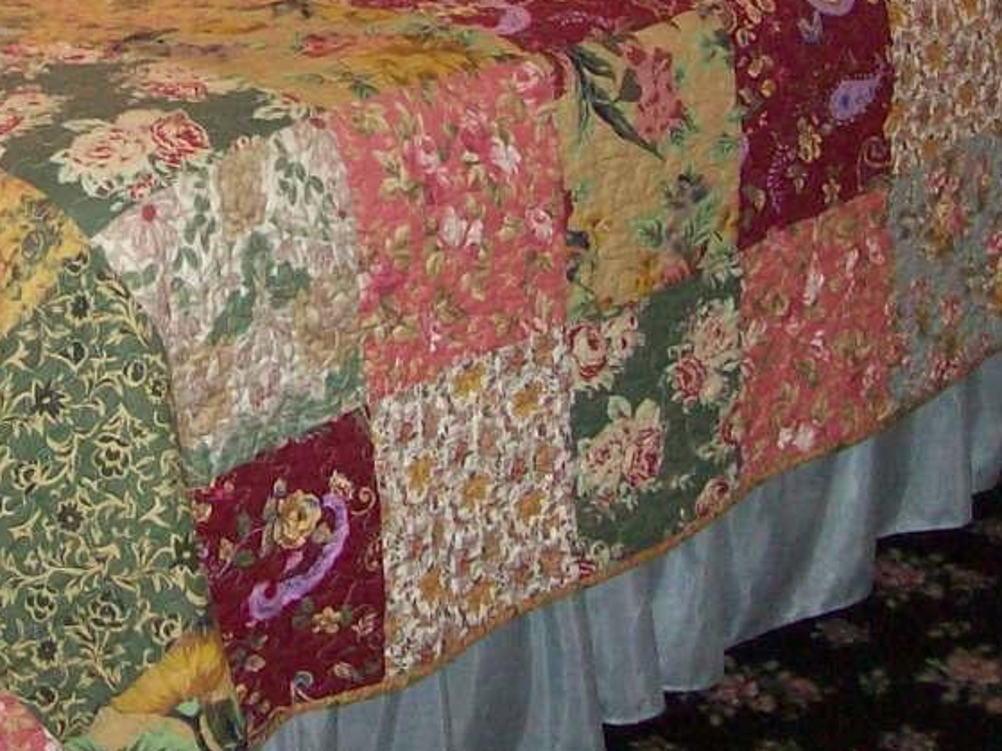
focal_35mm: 103
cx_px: 65
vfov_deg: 13.8
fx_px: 2981
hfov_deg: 18.7
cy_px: -256
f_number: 2.7
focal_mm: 6
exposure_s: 1/64
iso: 140
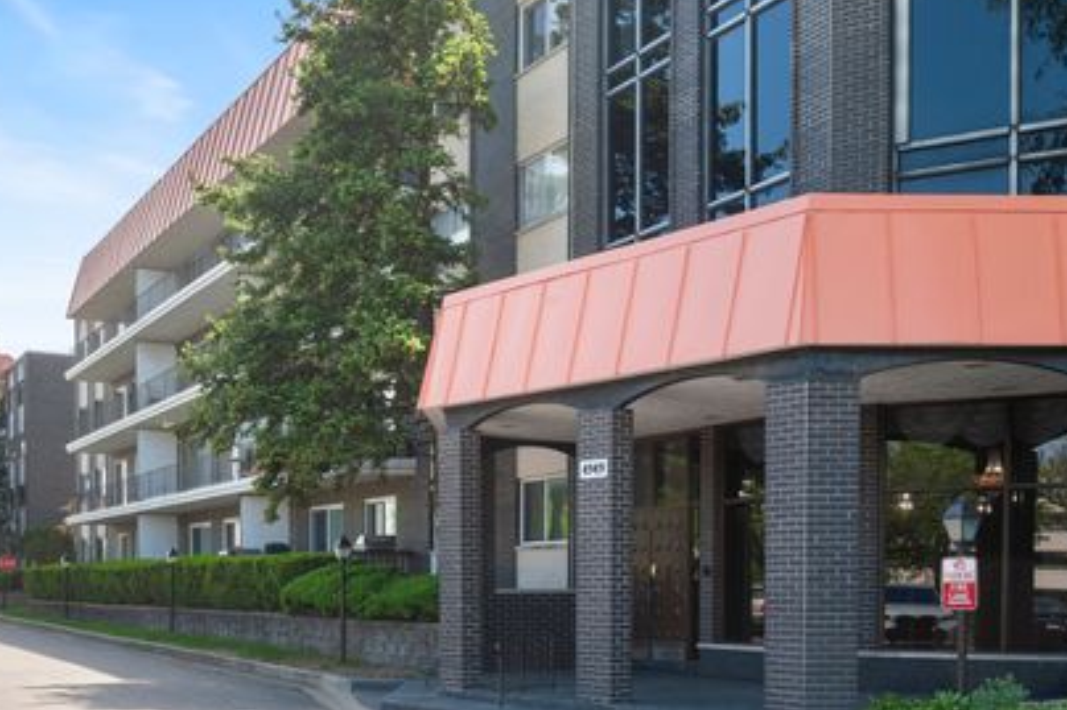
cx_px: 600
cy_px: 273
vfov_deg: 28.5
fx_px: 1392
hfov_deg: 41.9
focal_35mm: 47
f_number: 8
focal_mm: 38
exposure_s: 1/250
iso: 400
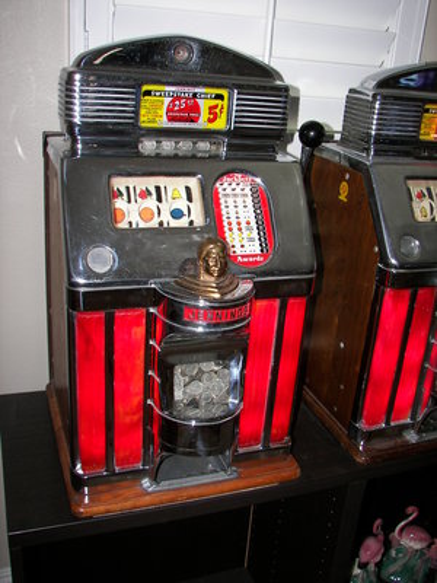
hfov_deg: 39.7
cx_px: 218
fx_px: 606
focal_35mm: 36
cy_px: 292
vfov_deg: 51.4
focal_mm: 6
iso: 100
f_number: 2.8
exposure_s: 1/30
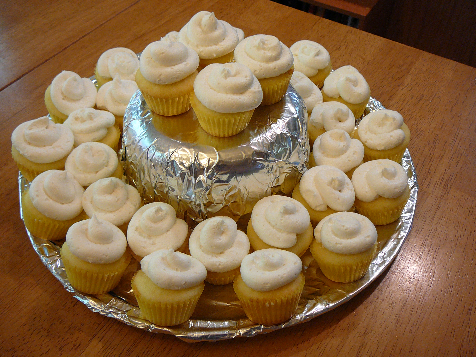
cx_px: 238
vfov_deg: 40.7
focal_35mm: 35
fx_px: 481
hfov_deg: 52.6
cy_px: 178
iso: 160
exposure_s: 1/30
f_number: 2.8
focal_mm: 5.2
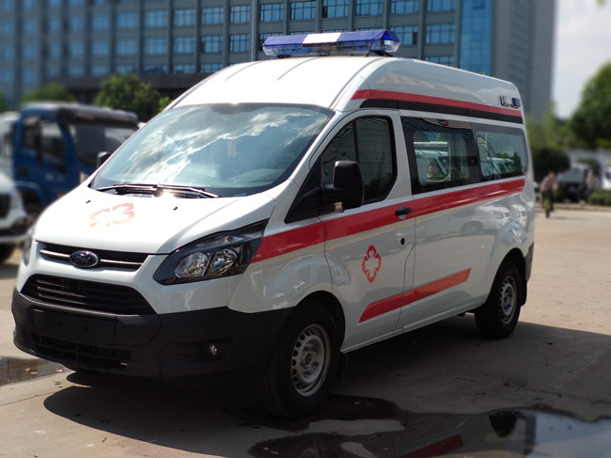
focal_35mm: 52
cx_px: 306
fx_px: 918
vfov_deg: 28.0
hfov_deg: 36.8
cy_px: 229
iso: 100
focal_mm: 5.99
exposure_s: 1/716
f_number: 2.6
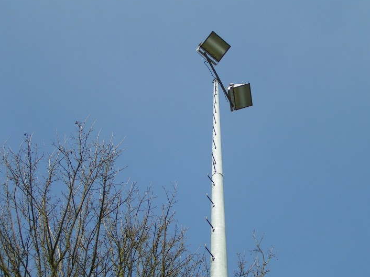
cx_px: 191
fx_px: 545
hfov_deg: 37.5
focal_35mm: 51
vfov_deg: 28.5
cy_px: 150
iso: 50
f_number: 2.8
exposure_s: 1/1000
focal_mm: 6.9
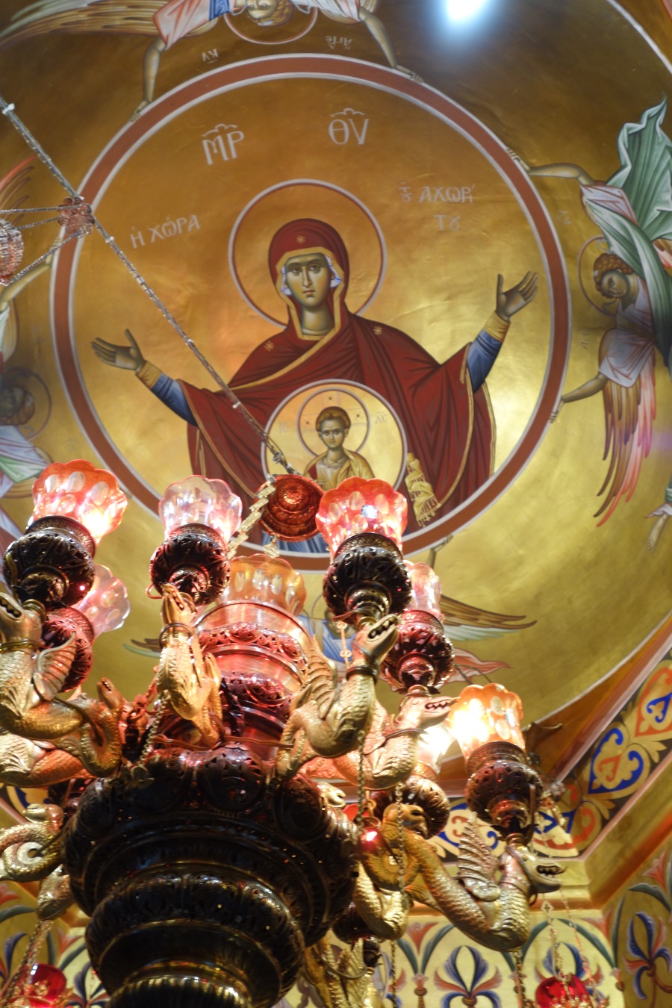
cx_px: 336
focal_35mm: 28
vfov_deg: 65.5
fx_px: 784
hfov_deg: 46.4
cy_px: 504
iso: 200
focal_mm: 10.4
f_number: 3.2
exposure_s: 1/3
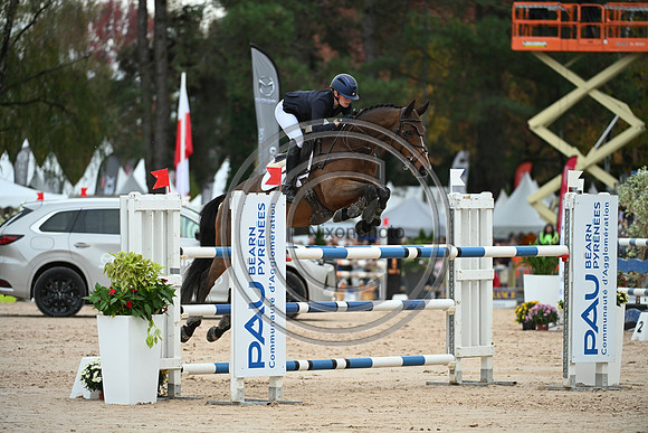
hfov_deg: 8.6
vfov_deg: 5.7
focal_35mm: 240
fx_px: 4321
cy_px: 216
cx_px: 324
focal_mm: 240
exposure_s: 1/1250
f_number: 4.5
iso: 1600
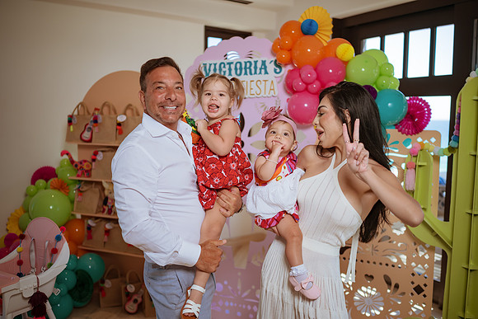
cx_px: 239
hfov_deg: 54.4
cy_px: 160
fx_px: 465
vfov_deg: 37.9
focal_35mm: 35
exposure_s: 1/1250
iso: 160
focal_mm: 35
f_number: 1.8
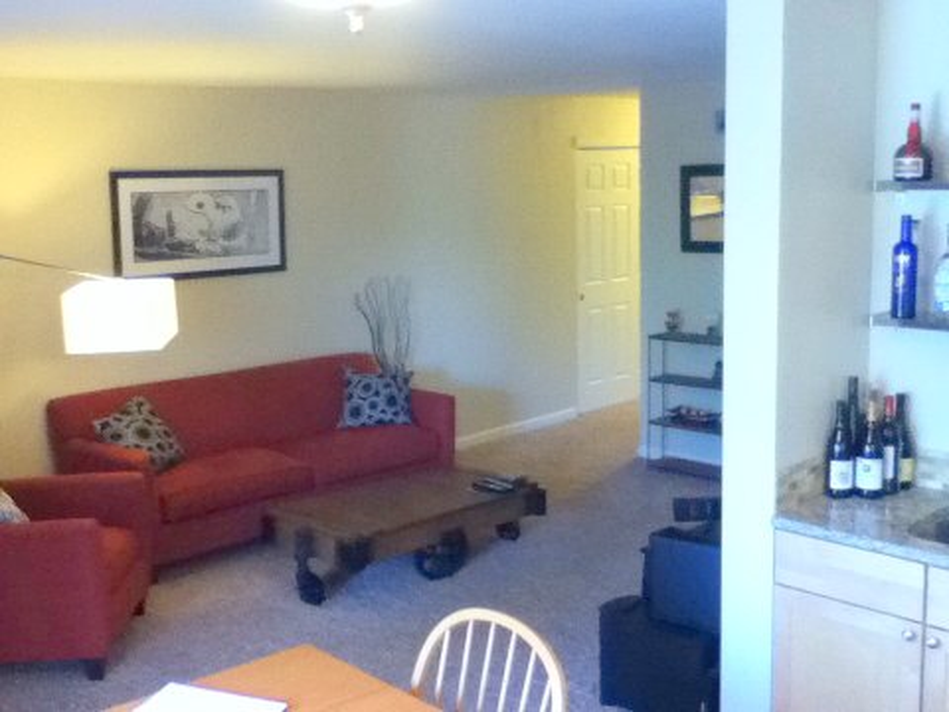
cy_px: 356
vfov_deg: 44.2
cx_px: 474
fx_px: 877
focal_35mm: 32
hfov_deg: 56.8
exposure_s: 1/33
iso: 500
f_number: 2.4
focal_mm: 3.85
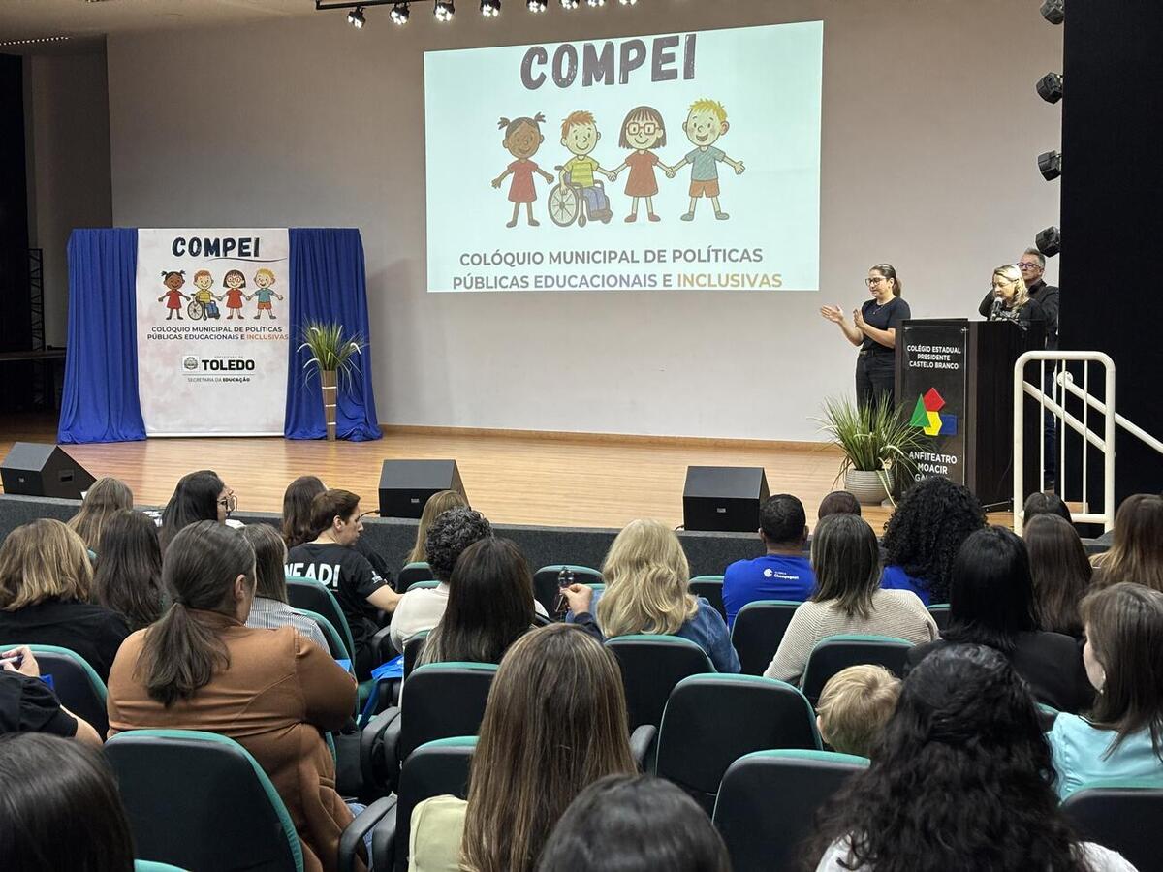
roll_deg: +0.8
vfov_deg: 28.0
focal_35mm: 52
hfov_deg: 36.8
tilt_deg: -4.9
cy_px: 436
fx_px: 1747
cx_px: 582
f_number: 1.6
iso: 160
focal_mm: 5.96
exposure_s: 1/40
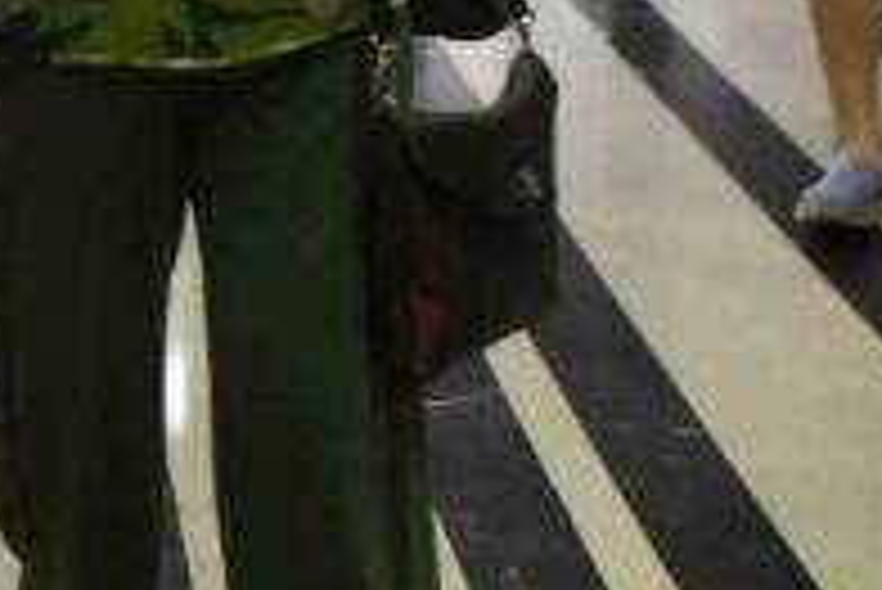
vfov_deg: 10.4
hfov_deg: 14.5
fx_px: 3089
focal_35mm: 126
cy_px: -399
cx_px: -652
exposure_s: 1/320
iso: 3200
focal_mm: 22
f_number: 4
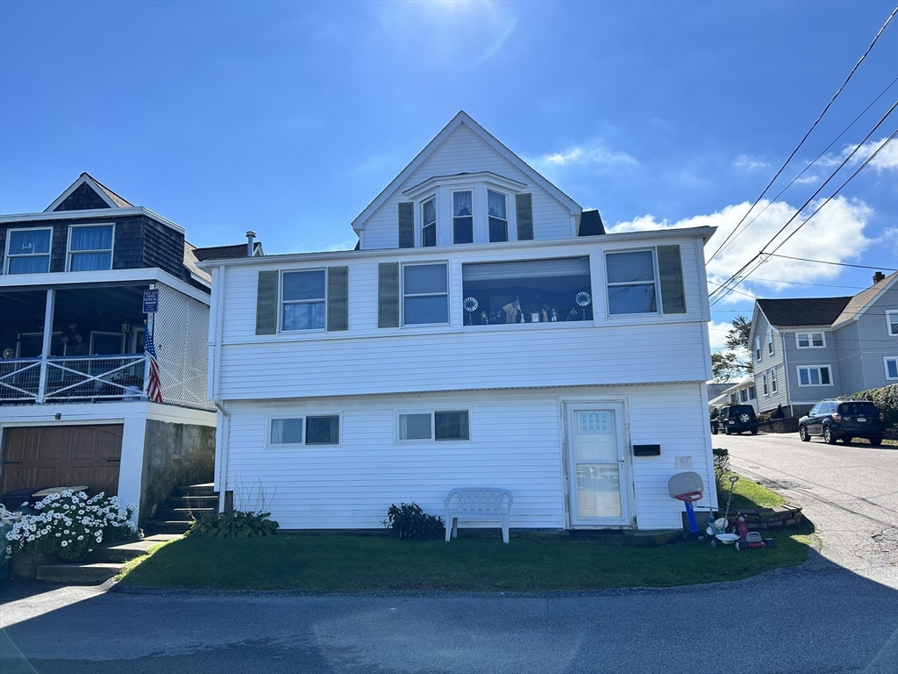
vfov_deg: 53.1
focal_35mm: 26
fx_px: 674
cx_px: 449
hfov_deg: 67.3
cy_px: 337
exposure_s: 1/4831
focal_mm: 5.7
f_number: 1.5
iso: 50
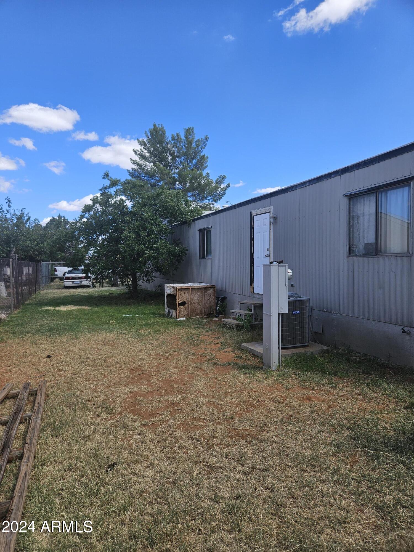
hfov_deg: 58.9
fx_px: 367
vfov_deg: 73.9
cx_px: 207
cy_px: 276
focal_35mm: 23
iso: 25
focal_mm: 5.4
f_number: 1.8
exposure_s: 1/1279
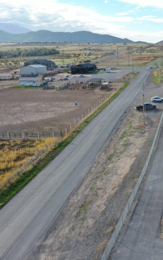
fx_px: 306
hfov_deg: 27.7
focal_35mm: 43
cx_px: 172
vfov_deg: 46.2
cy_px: 130
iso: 100
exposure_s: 1/60
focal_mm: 10.26
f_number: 11
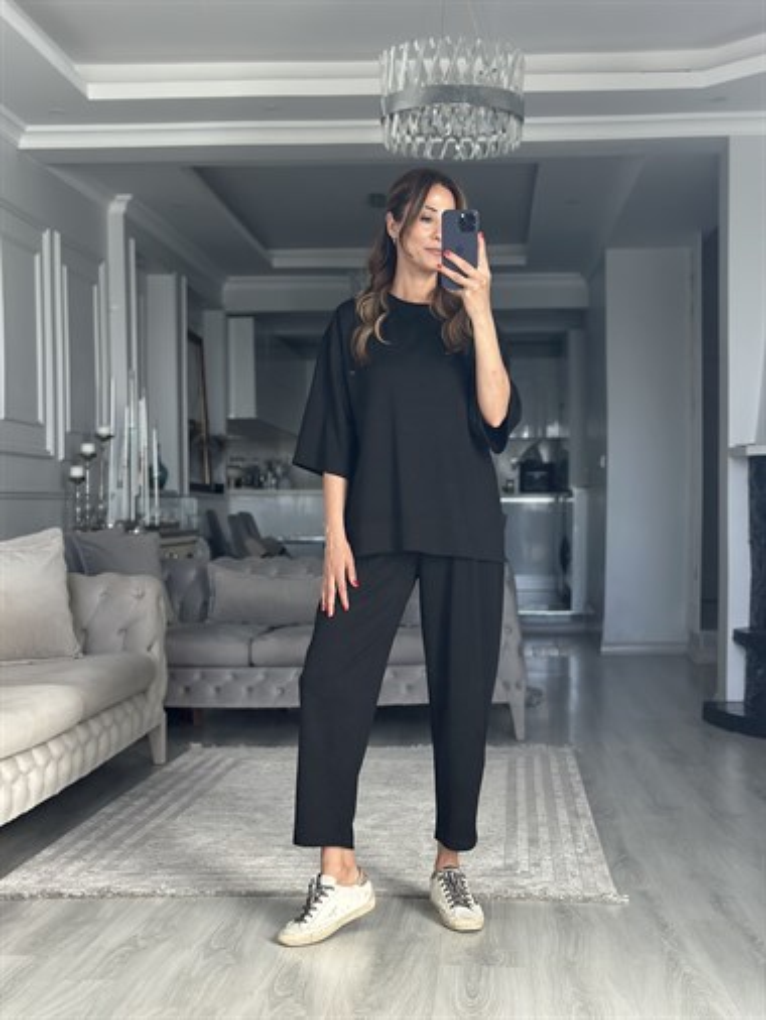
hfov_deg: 30.3
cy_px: 510
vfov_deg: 39.6
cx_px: 383
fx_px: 1415
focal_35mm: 48
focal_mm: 6.86
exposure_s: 1/121
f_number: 1.78
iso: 125
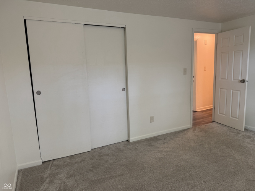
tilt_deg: -8.9
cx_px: 128
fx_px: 177
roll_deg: +2.7
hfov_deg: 71.6
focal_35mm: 24
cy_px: 96
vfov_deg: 56.8
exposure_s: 1/60
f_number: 1.78
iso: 125
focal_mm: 6.76
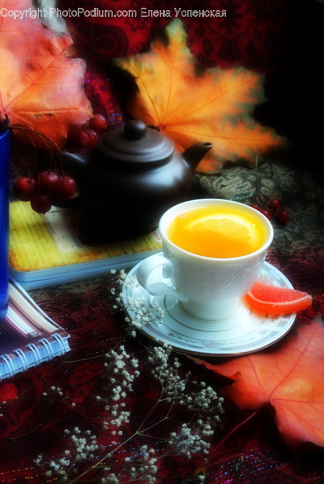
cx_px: 162
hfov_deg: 28.7
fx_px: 633
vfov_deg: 41.9
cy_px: 242
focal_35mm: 47
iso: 1400
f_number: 4.5
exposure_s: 1/100
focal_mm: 17.5
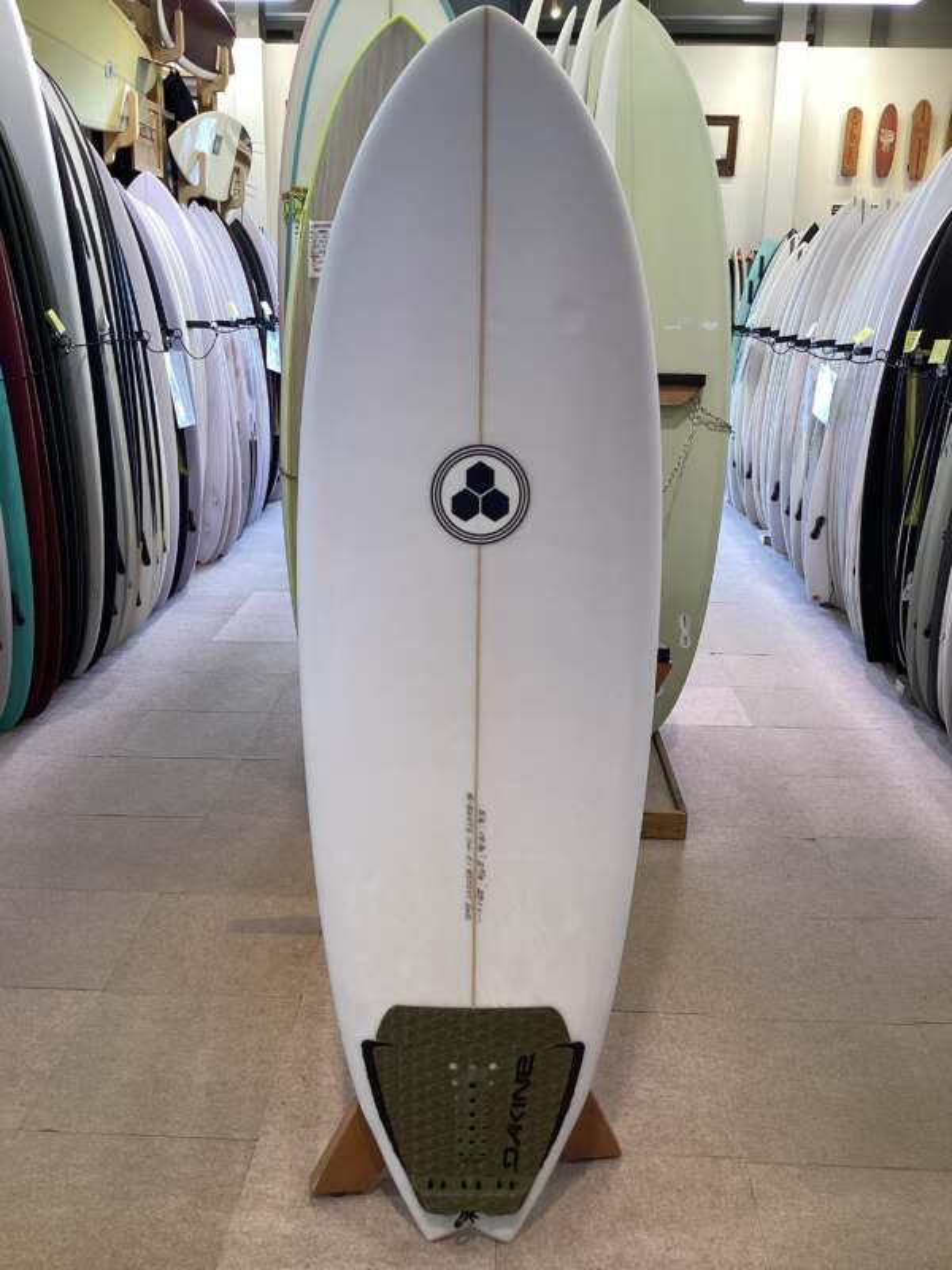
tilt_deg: -16.5
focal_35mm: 31
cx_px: 476
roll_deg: -1.0
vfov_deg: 58.4
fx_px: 1137
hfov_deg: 45.4
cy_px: 635
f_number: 2.4
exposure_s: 1/50
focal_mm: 3.3
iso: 64
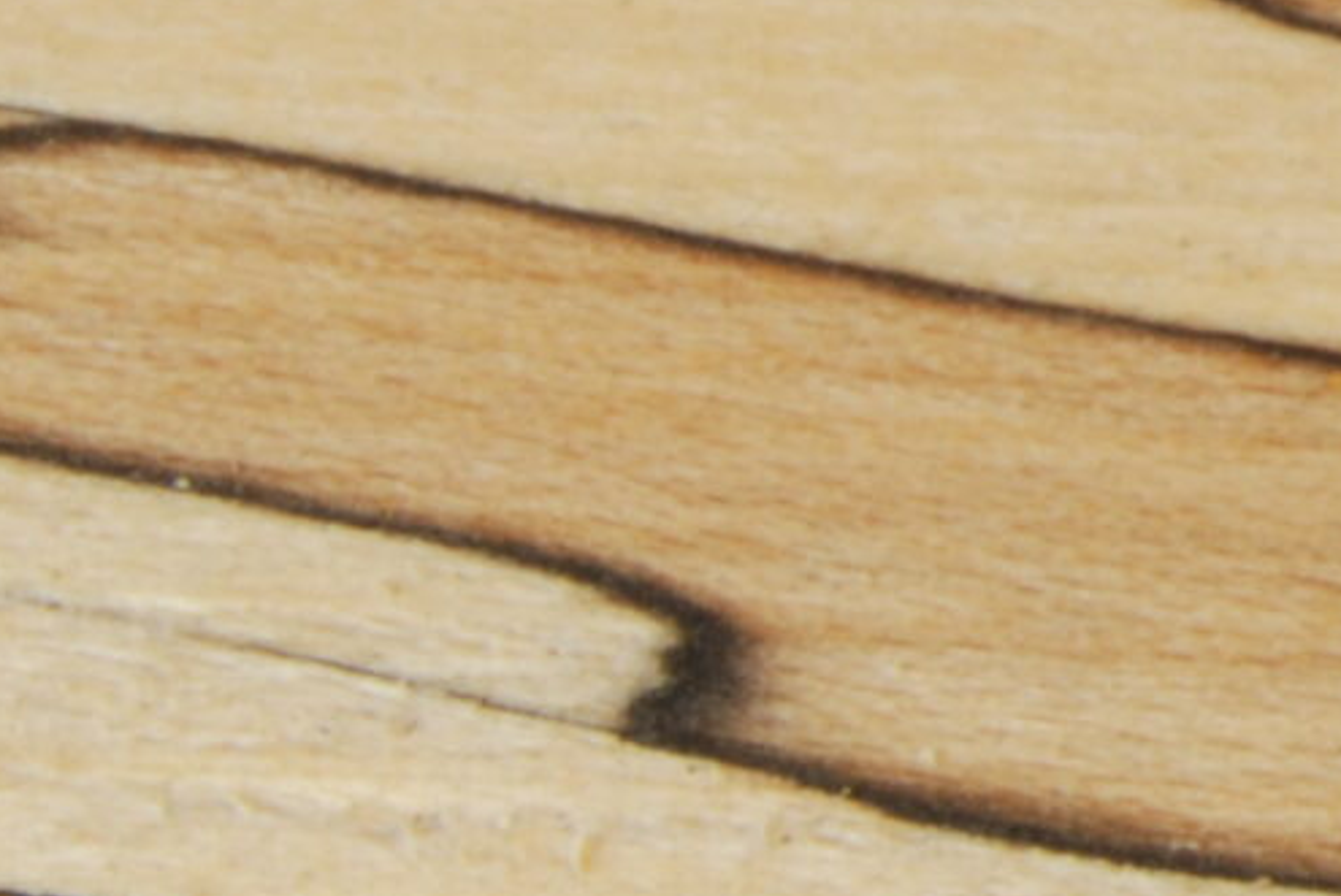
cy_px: -598
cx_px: 3105
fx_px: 15904
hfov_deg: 4.7
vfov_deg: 3.2
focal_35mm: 427
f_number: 22
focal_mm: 55
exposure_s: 1/10
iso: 200
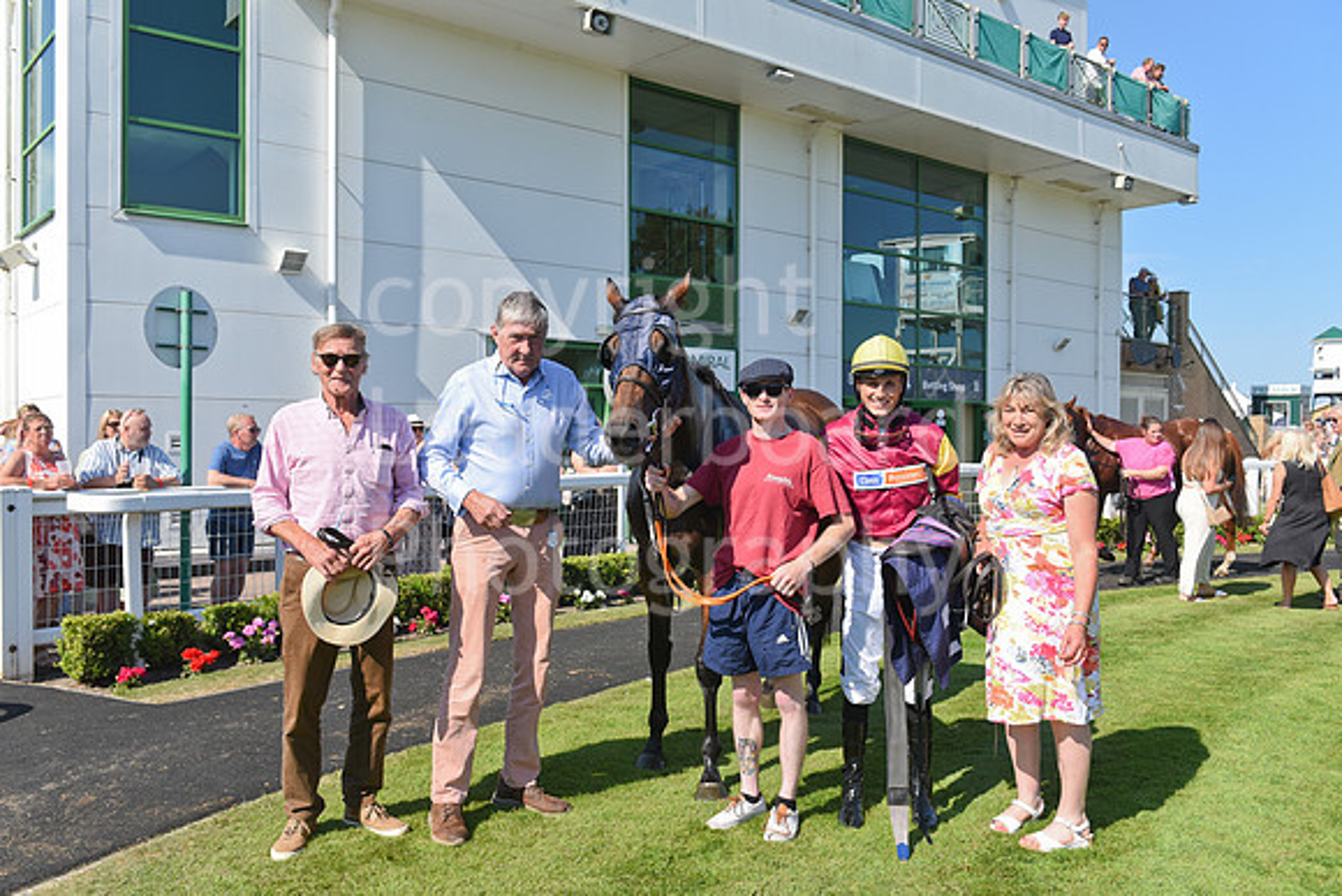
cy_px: 448
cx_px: 671
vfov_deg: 42.3
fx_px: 1156
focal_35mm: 31
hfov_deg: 60.3
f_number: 5.6
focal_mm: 31
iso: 320
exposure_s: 1/1250
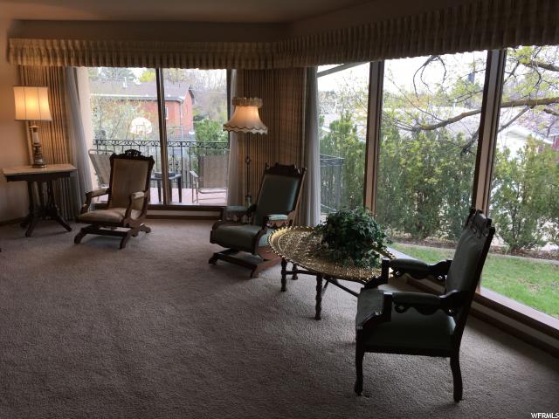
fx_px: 468
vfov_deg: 48.2
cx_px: 280
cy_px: 210
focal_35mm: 29
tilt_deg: -14.7
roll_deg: -0.1
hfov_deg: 61.7
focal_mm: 4.15
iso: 32
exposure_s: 1/120
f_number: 2.2
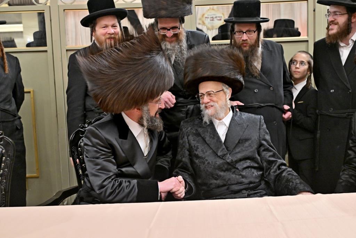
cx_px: 178
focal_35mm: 37
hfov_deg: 51.9
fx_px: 366
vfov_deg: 36.0
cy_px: 119
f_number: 4
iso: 2000
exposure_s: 1/250
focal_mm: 37
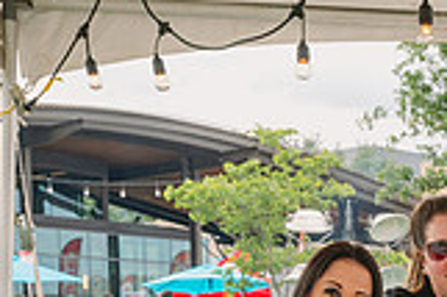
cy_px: 475
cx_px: 575
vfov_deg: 12.7
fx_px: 1253
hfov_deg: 18.8
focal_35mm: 101
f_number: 5.6
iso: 200
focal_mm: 28
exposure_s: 1/320
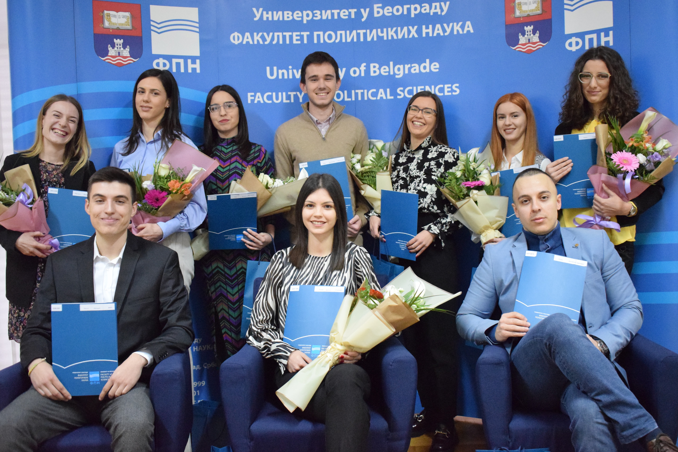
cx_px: 339
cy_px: 226
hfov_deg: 51.3
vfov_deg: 35.5
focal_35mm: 38
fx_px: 706
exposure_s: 1/40
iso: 6400
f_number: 4
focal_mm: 25
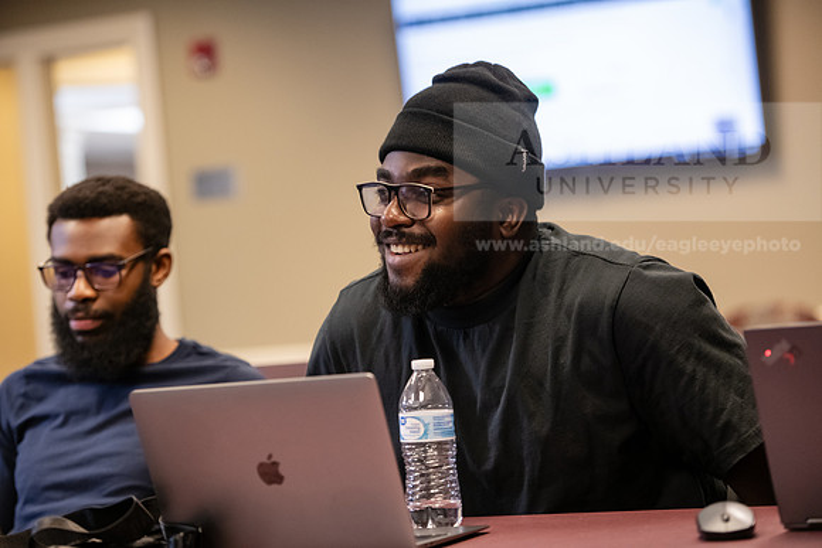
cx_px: 411
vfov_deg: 11.8
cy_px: 274
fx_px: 2649
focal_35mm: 116
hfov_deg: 17.6
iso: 2500
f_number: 3.2
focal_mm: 116
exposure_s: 1/200
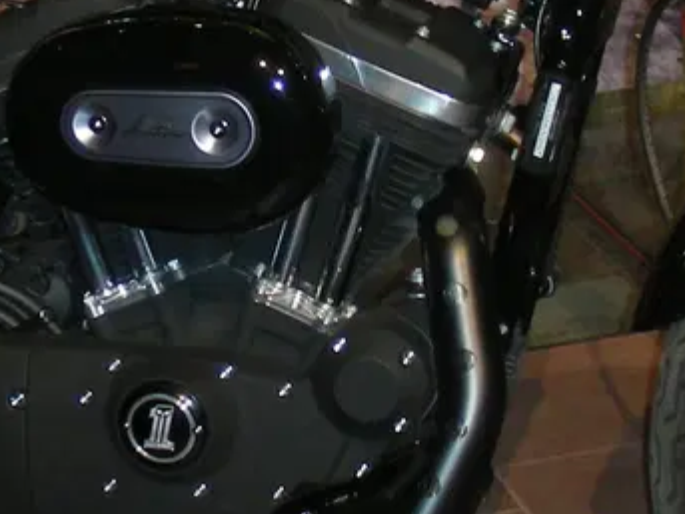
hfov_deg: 14.8
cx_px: 182
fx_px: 2631
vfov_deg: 11.1
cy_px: 222
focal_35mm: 133
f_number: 3.5
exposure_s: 1/60
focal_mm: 6.3
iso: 124
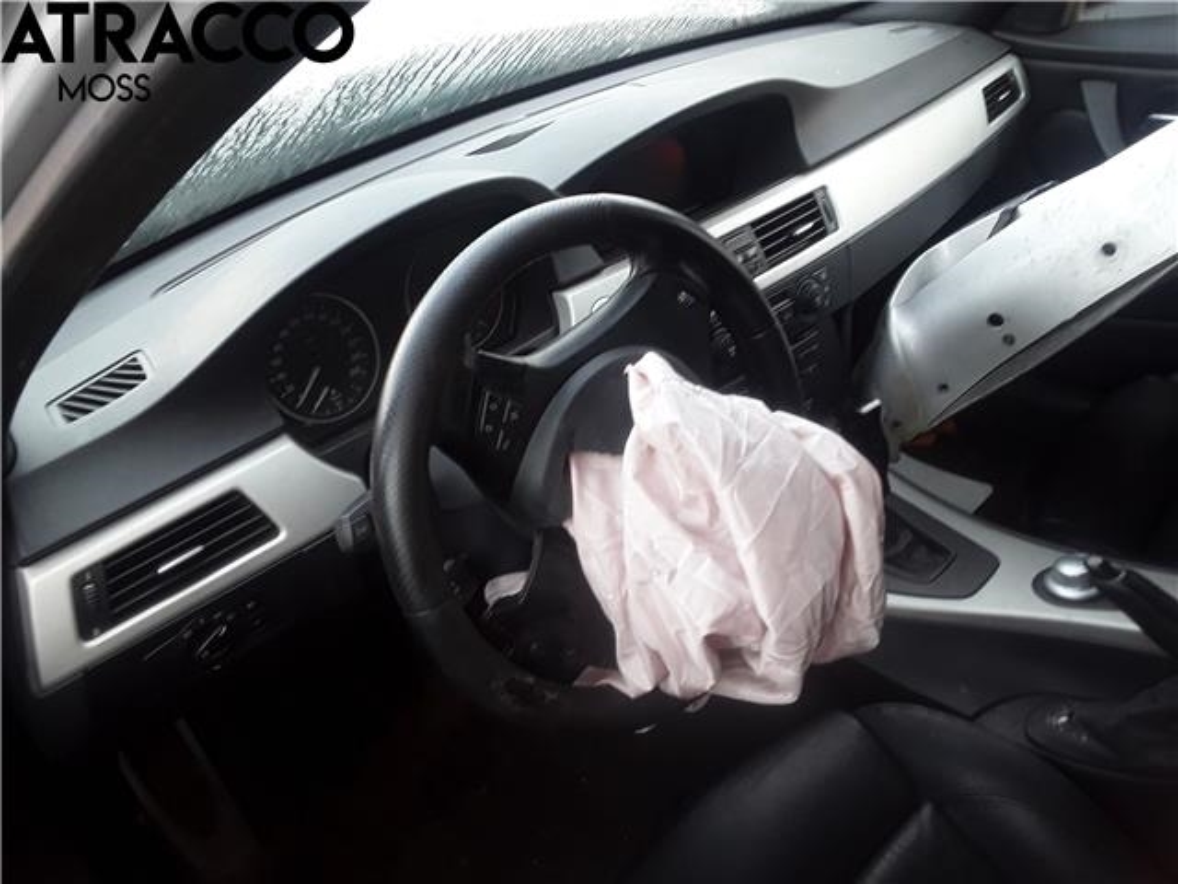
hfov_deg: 63.4
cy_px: 442
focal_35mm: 28
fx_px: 953
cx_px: 589
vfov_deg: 49.7
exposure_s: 1/50
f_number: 1.9
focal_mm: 2.91
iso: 40
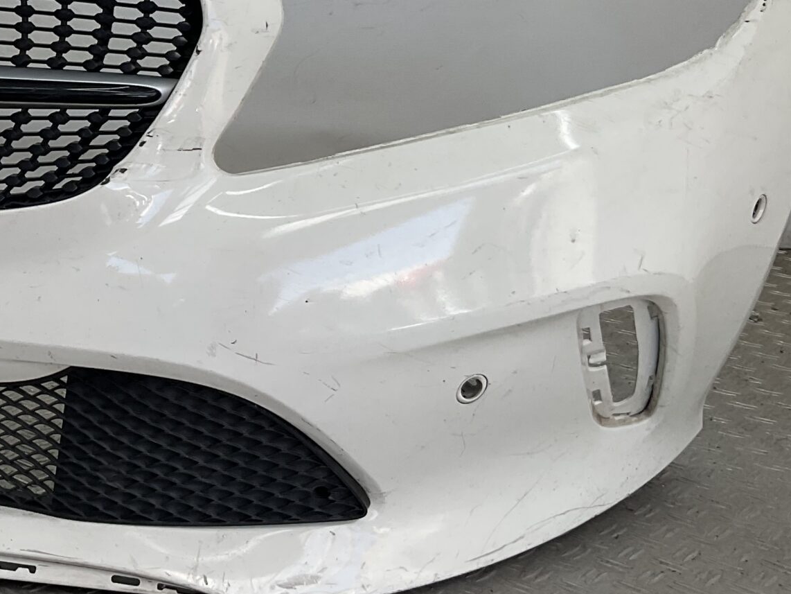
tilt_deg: -8.9
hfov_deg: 27.8
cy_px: 111
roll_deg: -1.8
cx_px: -28
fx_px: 1486
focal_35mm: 65
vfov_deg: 22.3
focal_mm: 3
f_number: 1.8
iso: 16
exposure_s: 1/215
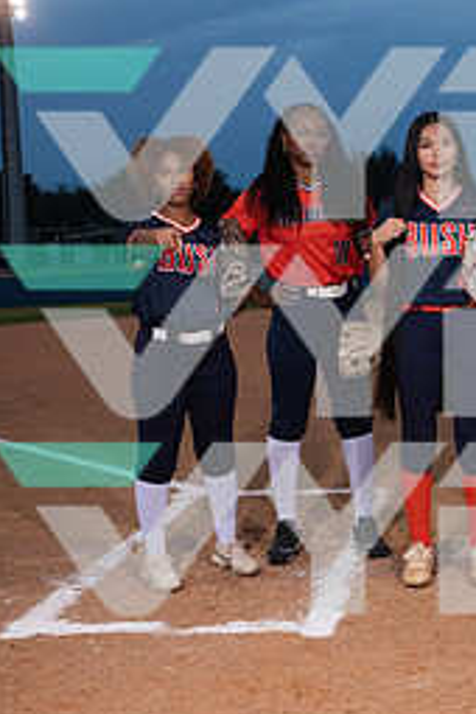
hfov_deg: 22.2
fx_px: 1190
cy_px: 333
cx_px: 412
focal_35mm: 60
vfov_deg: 33.4
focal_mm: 34
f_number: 6.3
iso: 500
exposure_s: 1/320
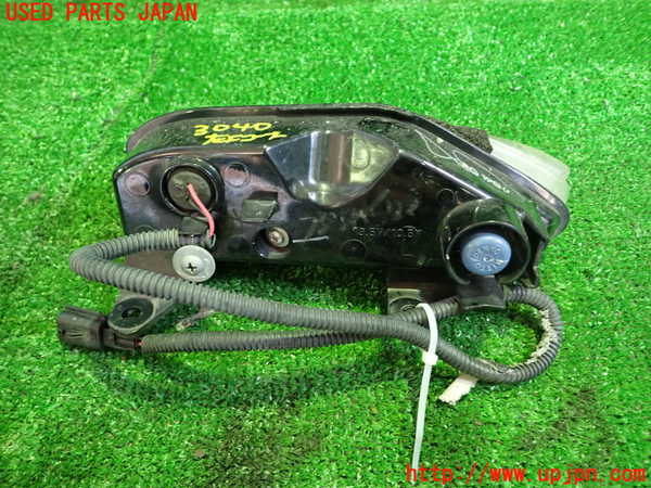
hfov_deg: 63.4
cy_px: 244
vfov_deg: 49.7
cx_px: 326
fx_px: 527
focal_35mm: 28
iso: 800
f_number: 2.2
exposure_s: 1/25
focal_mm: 5.05
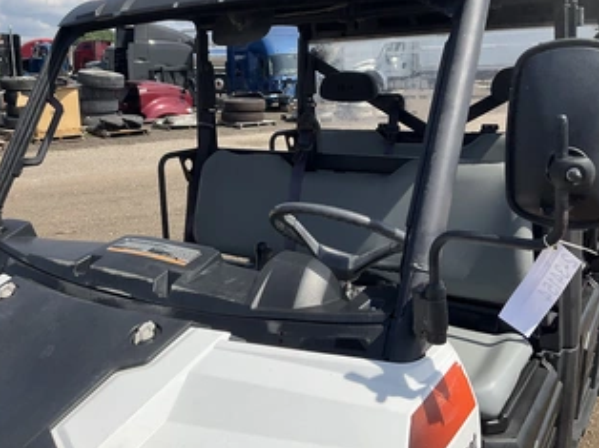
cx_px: 246
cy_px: 172
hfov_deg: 49.9
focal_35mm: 37
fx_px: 640
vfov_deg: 38.4
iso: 25
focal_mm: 3
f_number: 1.8
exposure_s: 1/2227
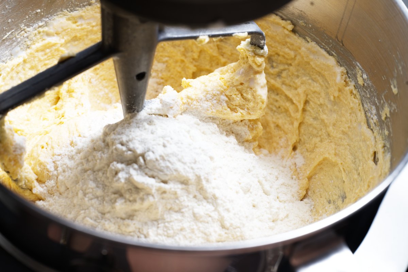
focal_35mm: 70
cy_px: 136
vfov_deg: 19.4
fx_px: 793
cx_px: 204
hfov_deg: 28.9
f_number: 8
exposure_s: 1/50
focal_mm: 70
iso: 100
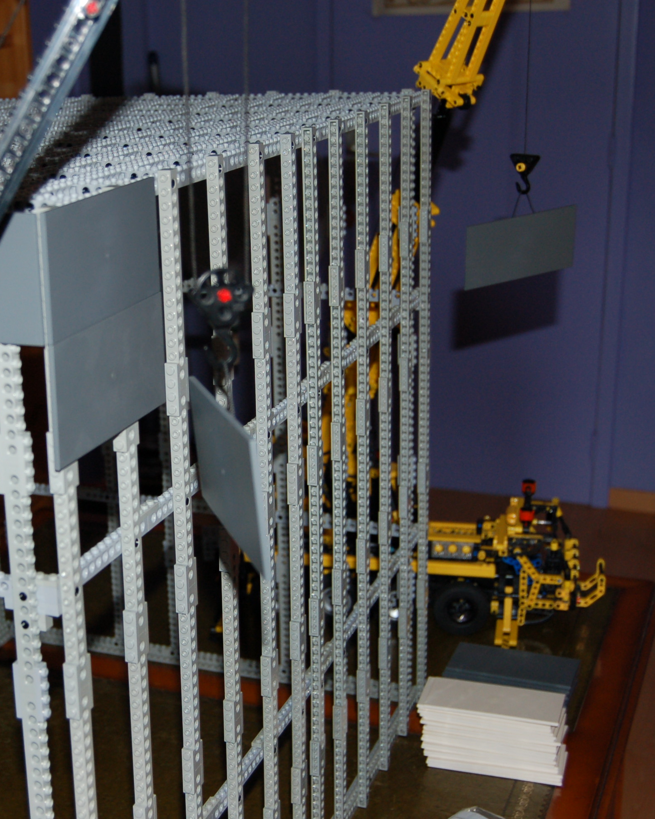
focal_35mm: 56
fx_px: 1357
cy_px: 412
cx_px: 122
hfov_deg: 26.6
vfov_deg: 33.6
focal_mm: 26
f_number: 4.2
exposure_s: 1/60
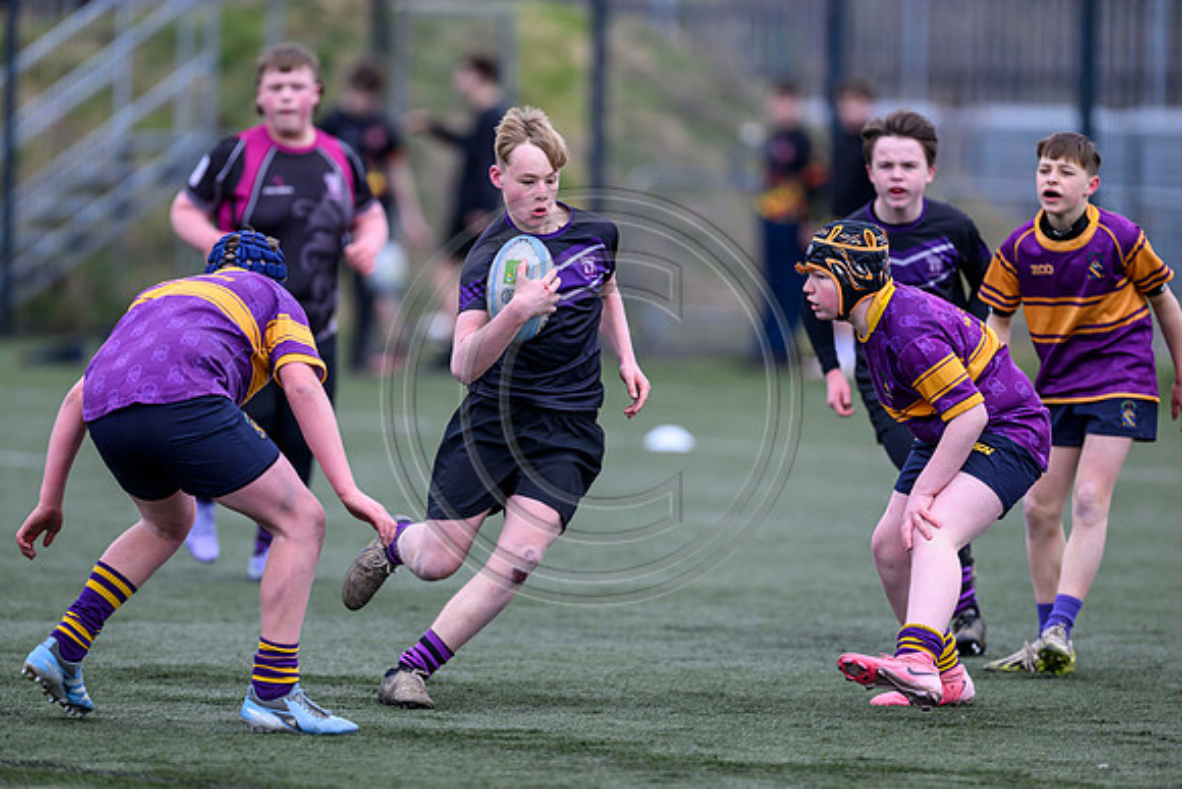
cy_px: 394
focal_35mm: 400
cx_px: 591
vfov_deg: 3.4
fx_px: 13136
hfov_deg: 5.2
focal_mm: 400
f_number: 3.5
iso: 500
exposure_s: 1/1250
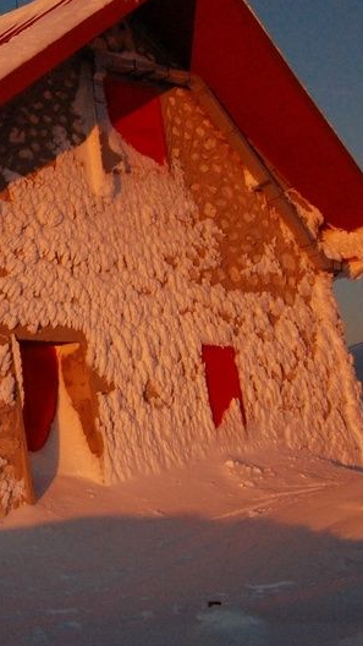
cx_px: -212
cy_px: 261
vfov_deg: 29.3
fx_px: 1233
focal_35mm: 72
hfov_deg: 15.2
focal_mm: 23
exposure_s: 1/1000
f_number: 9
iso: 1600
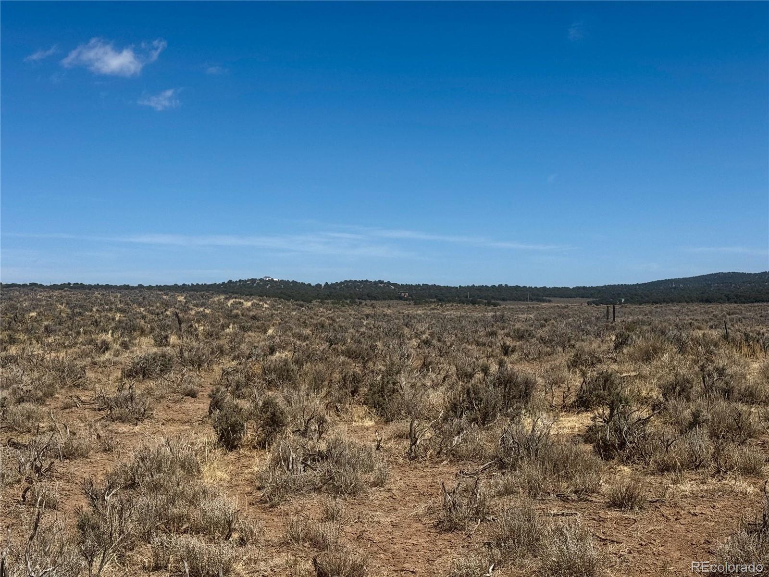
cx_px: 384
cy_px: 288
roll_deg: -0.6
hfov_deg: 39.7
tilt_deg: +1.3
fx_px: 1066
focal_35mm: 48
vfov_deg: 30.3
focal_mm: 6.76
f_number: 1.78
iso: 64
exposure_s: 1/6410
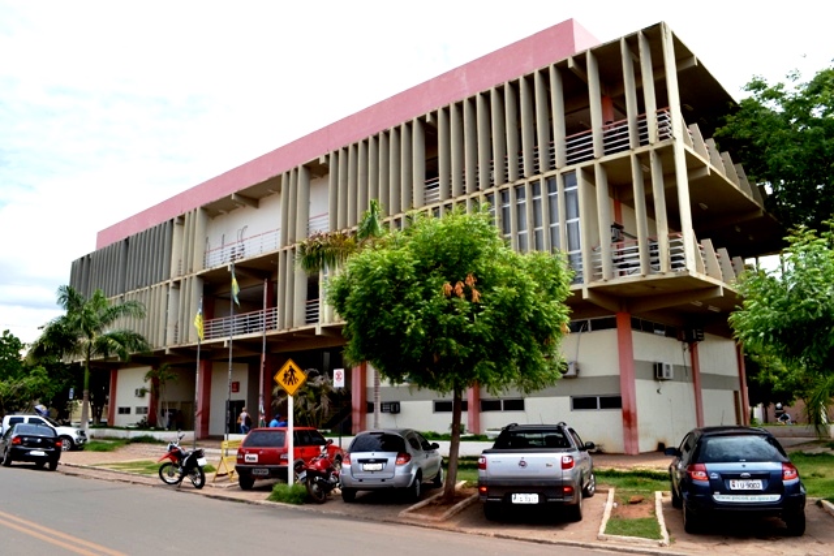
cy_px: 278
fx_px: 626
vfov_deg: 48.0
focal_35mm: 27
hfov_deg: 67.4
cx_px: 417
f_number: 8
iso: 100
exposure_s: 1/200
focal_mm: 18
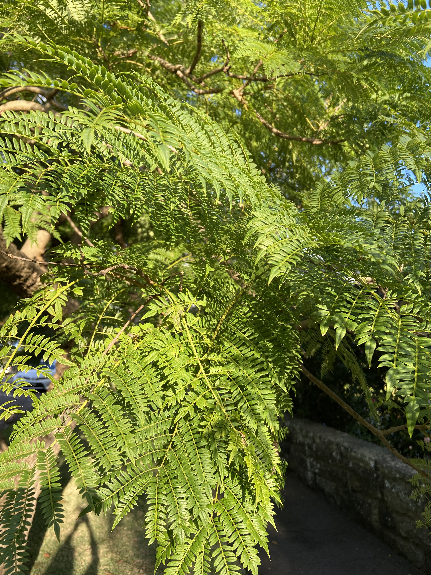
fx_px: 432
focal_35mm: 26
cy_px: 288
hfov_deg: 53.1
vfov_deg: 67.3
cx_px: 216
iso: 32
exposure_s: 1/400
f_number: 1.8
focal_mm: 4.25
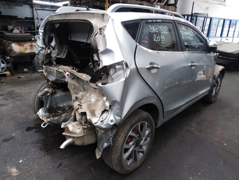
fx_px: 180
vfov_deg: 53.1
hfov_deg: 67.3
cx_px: 120
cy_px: 90
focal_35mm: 26
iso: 424
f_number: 2.2
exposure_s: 1/24
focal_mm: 3.46
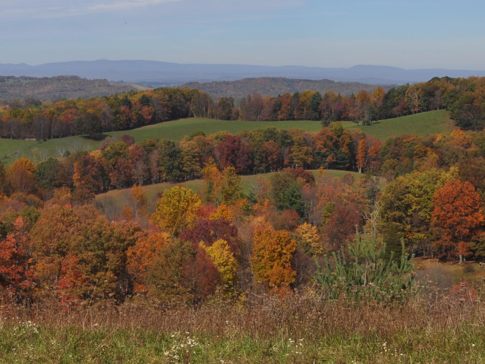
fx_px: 1304
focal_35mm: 93
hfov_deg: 20.7
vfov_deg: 15.8
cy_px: 90
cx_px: 61
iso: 200
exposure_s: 1/400
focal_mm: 29
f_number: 10
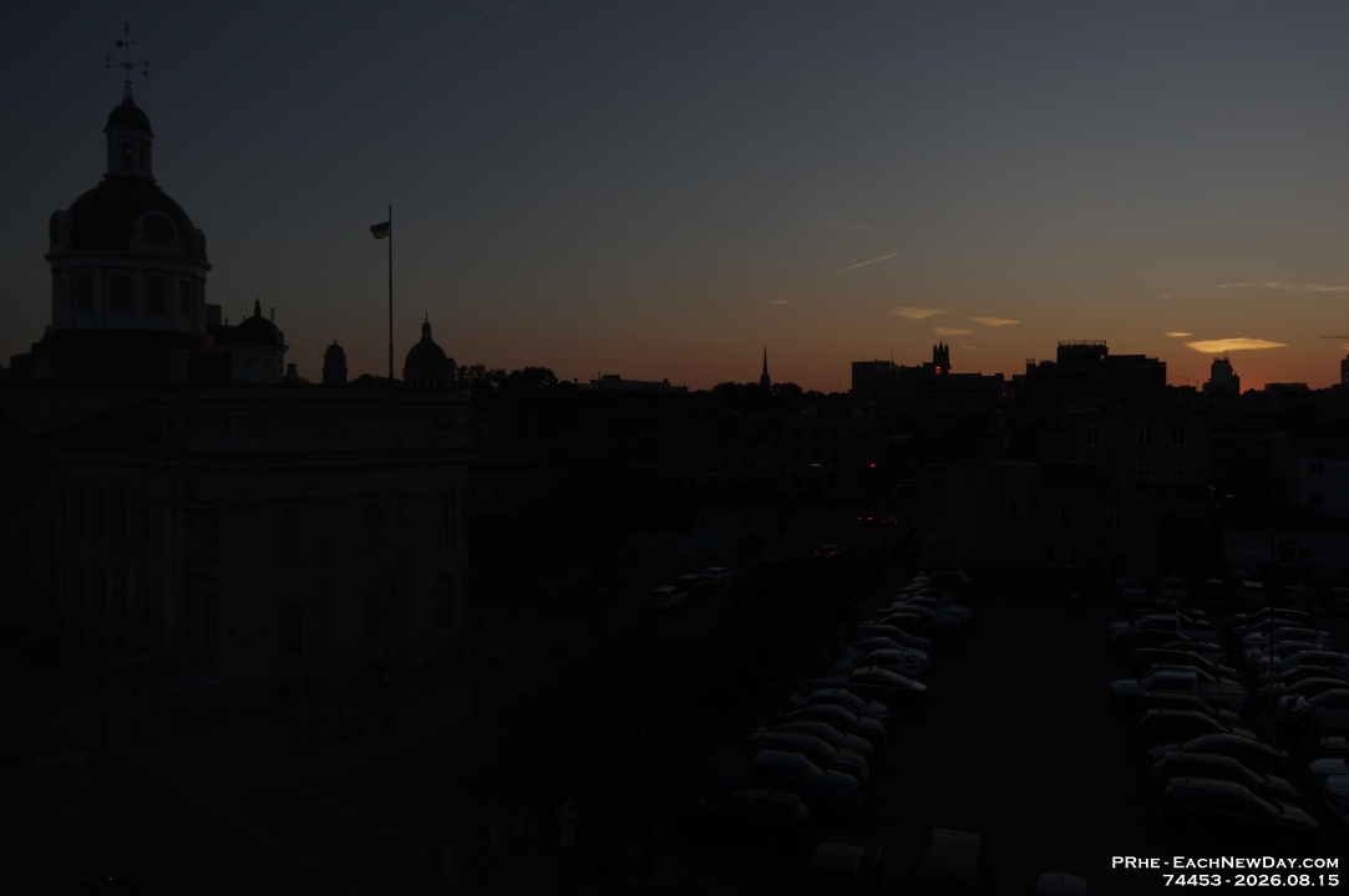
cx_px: 674
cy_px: 448
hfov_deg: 67.4
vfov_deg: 47.8
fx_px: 1011
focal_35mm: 27
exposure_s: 1/1250
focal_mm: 18
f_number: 5.6
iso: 200
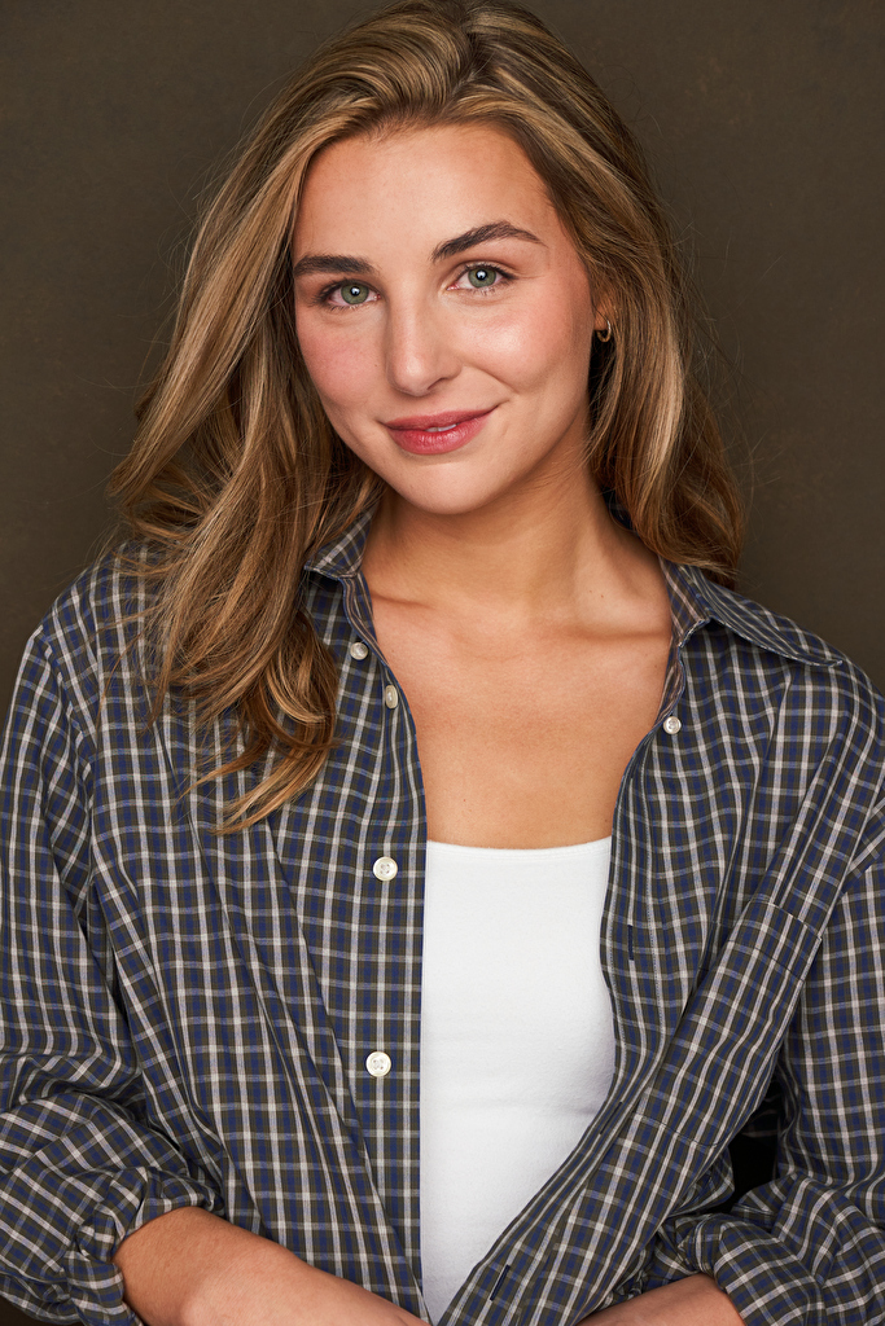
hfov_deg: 20.3
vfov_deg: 30.1
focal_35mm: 67
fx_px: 2470
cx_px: 442
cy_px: 663
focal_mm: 45
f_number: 5.6
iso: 100
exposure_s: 1/160
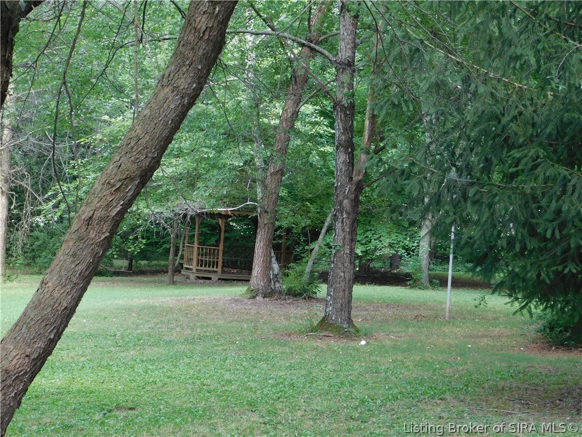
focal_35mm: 71
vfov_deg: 20.7
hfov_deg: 27.4
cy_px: 218
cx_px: 291
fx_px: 1194
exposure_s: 1/30
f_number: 4.3
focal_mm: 12.6
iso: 180
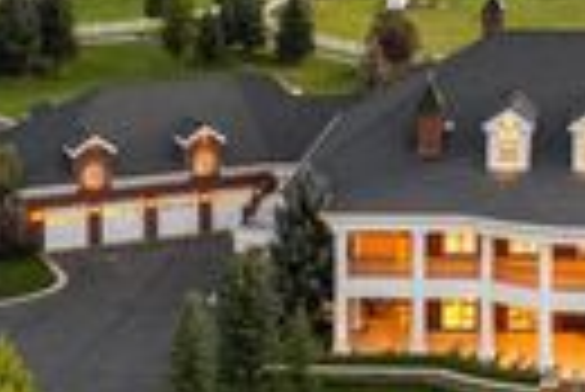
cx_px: 675
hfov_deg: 18.1
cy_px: -77
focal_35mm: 108
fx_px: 1757
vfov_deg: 12.4
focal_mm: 8.38
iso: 490
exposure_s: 1/13
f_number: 2.8
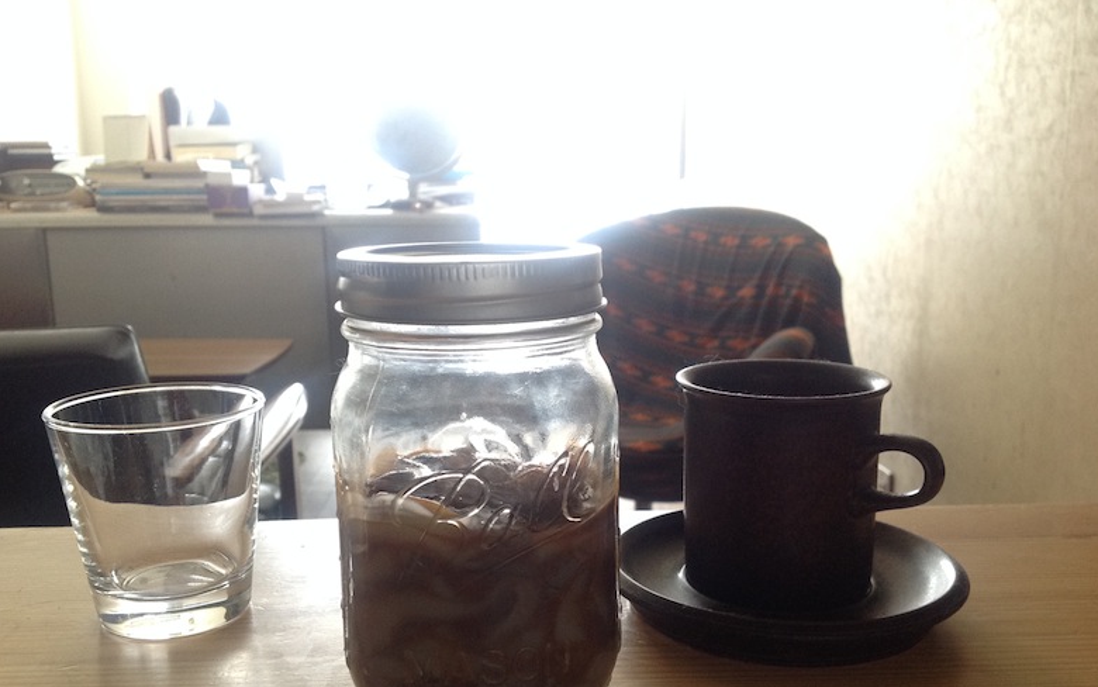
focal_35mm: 38
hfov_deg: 51.5
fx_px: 1137
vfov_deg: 33.5
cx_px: 539
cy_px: 415
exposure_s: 1/15
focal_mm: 4.28
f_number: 2.4
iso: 125
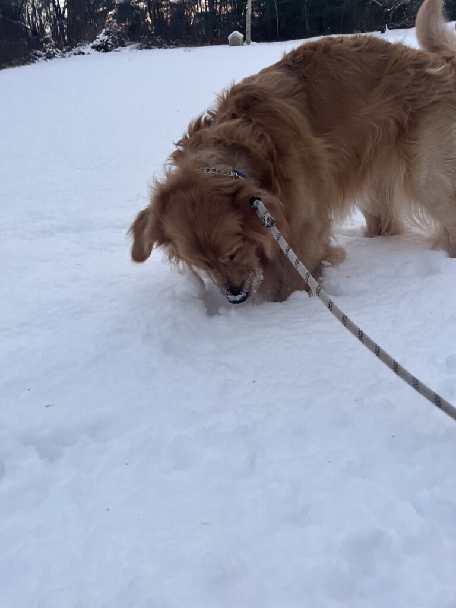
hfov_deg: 53.1
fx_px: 457
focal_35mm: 26
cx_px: 228
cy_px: 304
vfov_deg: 67.3
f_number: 1.6
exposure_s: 1/122
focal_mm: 5.1
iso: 100
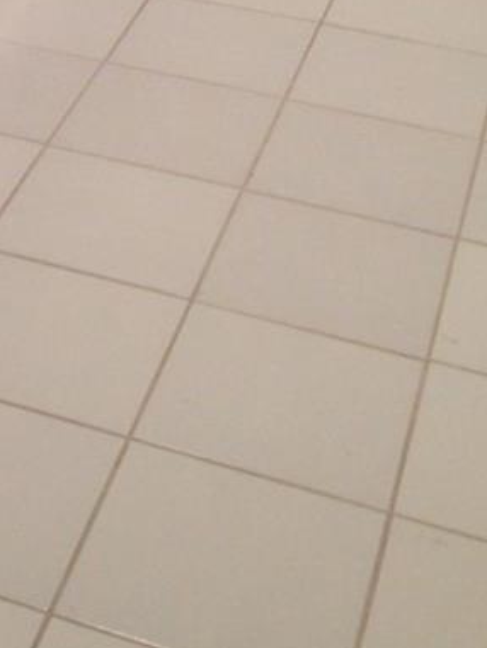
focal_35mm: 104
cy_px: -197
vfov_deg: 17.7
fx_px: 1950
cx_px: -107
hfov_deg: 13.8
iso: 80
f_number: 2.4
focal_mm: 4.13
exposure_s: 1/20
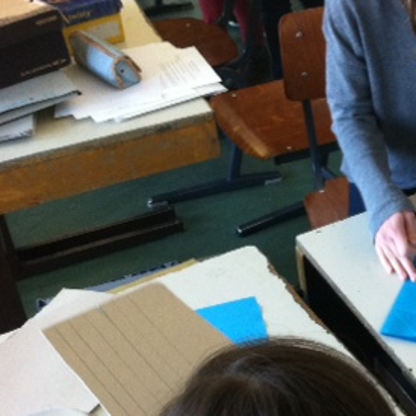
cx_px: 469
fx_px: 979
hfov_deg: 22.5
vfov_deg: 24.0
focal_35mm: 72
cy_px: 192
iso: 200
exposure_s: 1/15
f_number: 2.8
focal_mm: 3.85
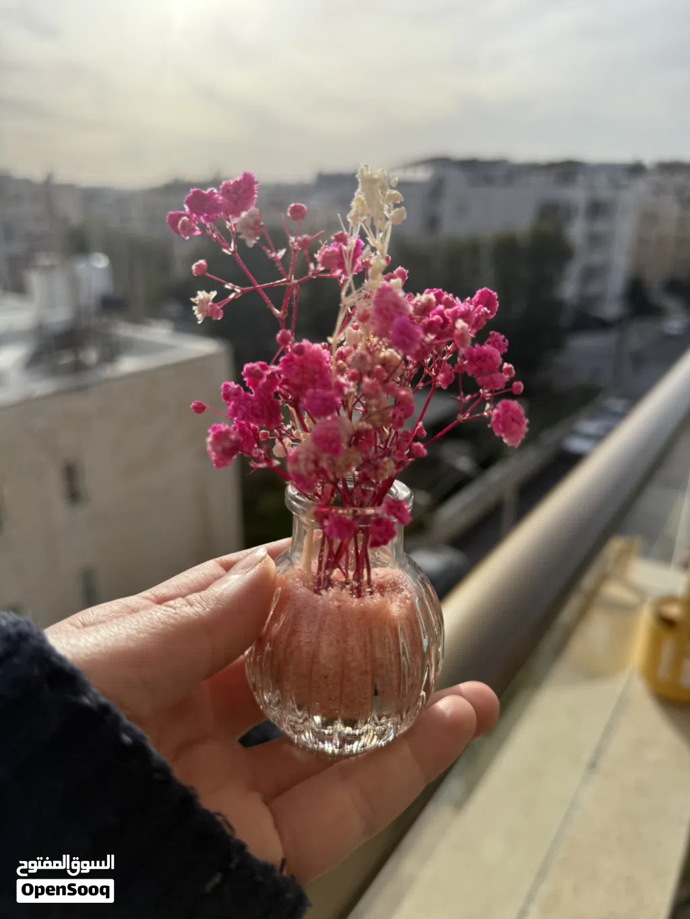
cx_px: 345
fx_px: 638
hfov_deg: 56.8
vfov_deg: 71.6
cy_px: 460
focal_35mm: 24
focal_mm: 6.76
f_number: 1.78
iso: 125
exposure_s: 1/6711
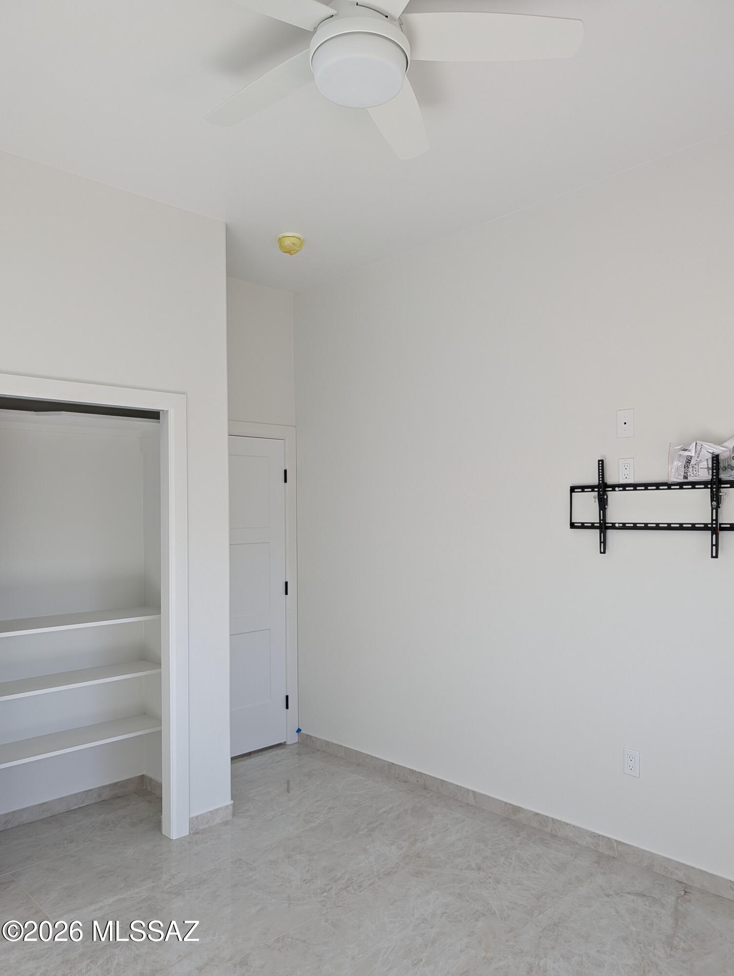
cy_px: 488
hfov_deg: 56.9
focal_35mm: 24
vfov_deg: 71.5
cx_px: 367
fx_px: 677
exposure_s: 1/120
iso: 30
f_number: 1.68
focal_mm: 6.9
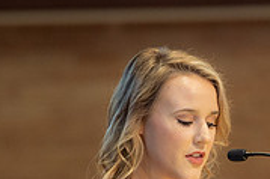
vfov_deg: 2.3
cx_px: 261
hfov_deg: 3.4
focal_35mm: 600
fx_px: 4496
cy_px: 223
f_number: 2.8
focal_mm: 185
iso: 1250
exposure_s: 1/160
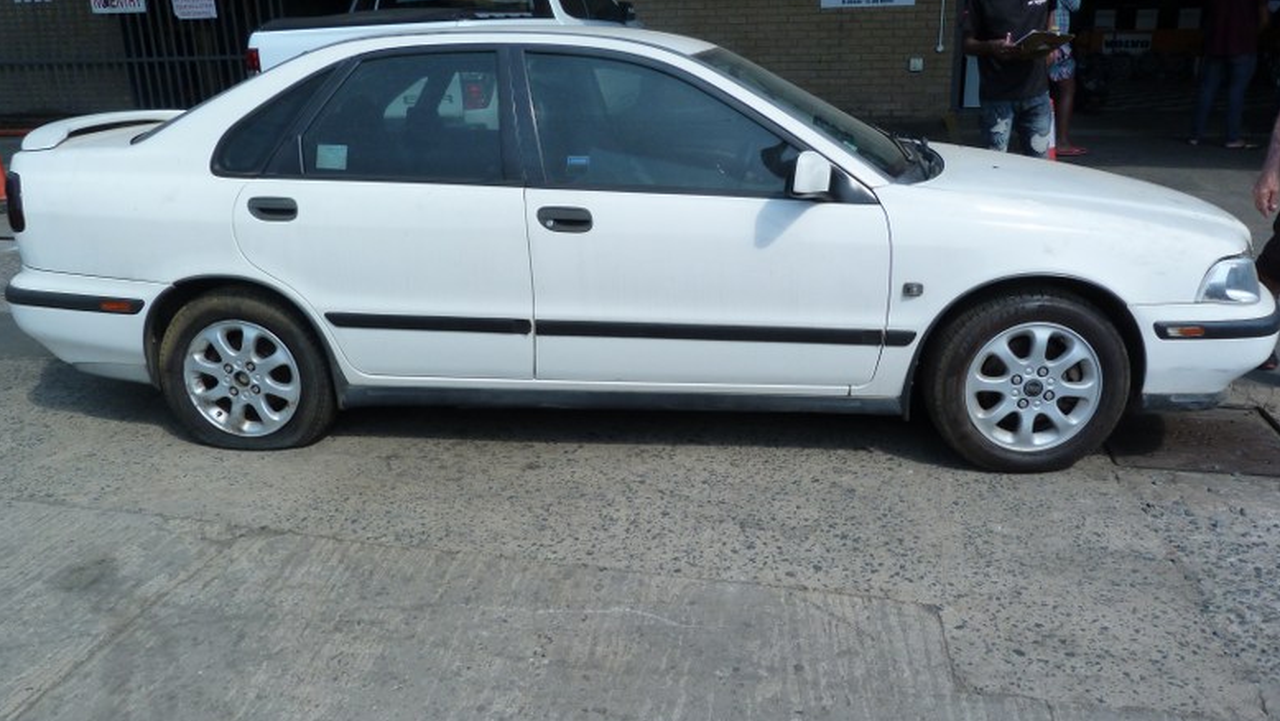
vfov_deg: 41.5
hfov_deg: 67.9
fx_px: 951
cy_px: 336
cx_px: 652
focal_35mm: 28
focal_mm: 4.5
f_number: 5.6
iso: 125
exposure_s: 1/250
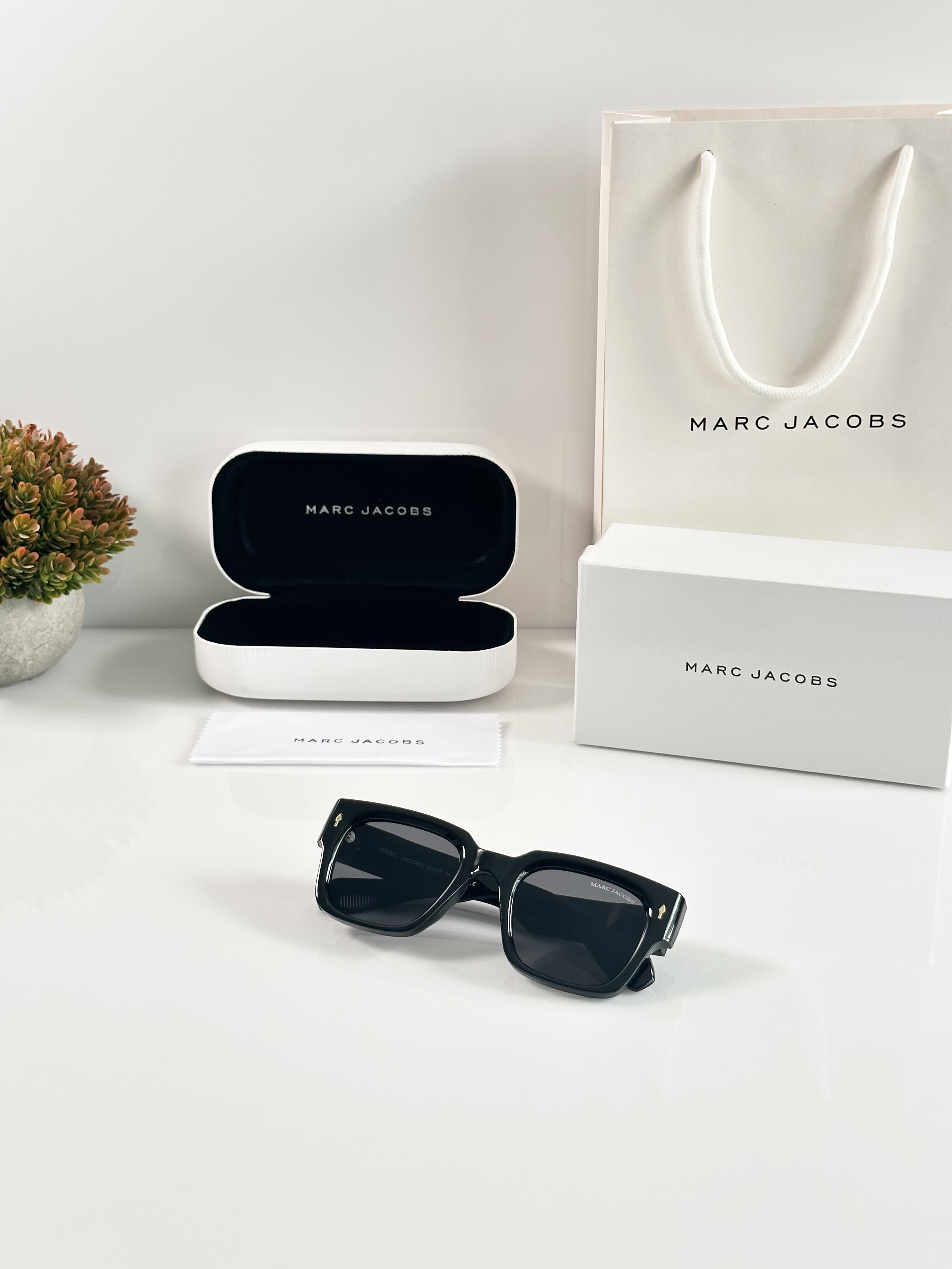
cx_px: 476
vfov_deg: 39.7
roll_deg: +0.3
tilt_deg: -22.8
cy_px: 634
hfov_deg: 30.3
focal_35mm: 48
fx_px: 1760
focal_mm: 6.86
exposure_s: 1/100
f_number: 1.78
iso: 50
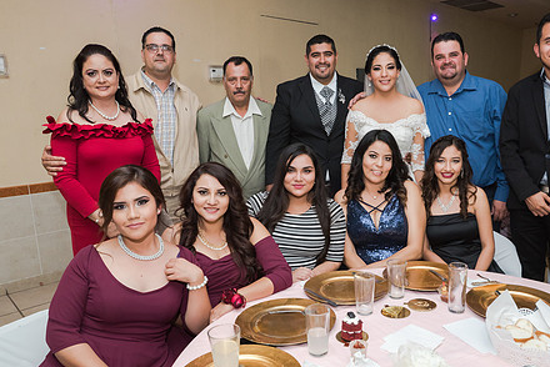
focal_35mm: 29
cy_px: 189
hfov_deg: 63.2
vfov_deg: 45.0
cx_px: 322
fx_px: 443
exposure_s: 1/100
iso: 1600
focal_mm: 22
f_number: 4
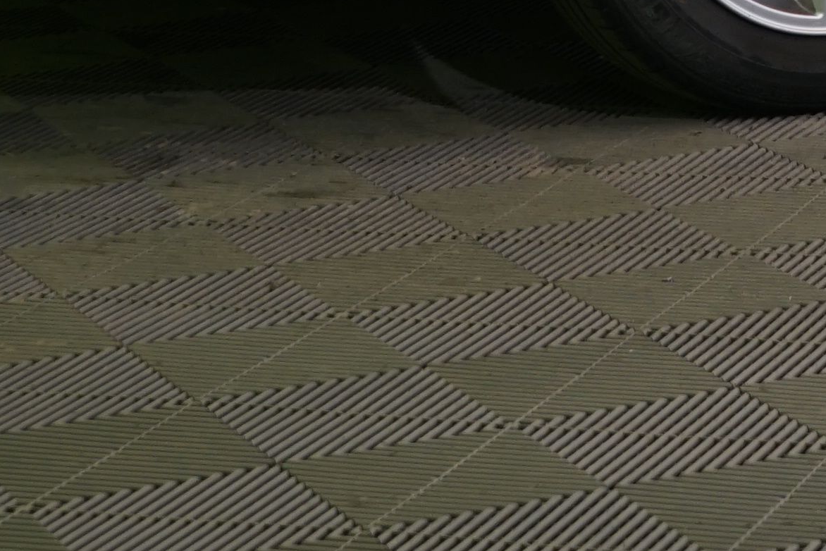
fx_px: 3993
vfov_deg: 7.6
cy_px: -557
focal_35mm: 174
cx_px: 1199
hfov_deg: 11.4
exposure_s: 1/40
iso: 400
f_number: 6.3
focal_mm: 34
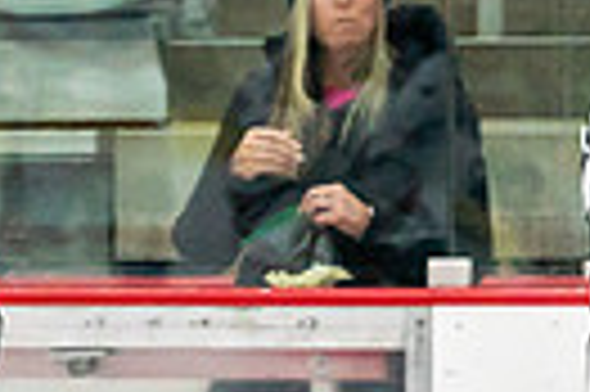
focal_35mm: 1105
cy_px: 720
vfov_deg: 1.2
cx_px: 105
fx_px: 18087
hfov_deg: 1.9
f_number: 2.8
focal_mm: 200
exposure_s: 1/1000
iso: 3200
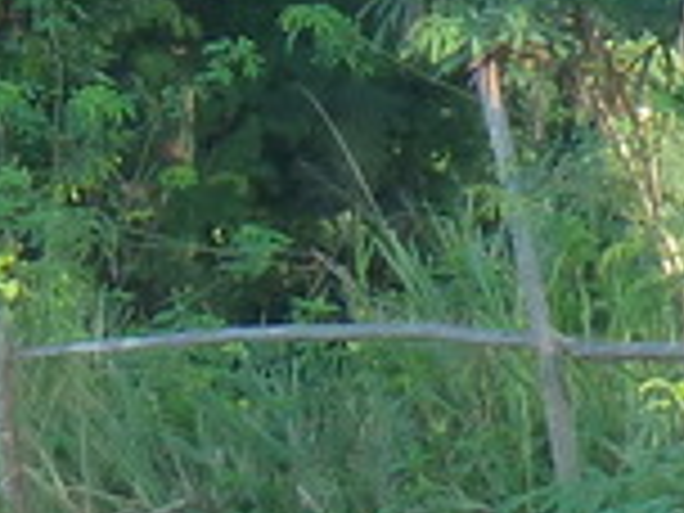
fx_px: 35192
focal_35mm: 1781
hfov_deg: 1.1
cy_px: 842
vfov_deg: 0.8
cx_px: 1562
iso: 160
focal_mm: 37
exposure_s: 1/80
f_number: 4.6
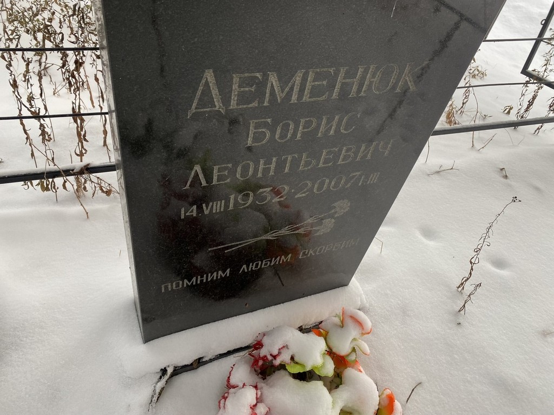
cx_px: 277
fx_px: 416
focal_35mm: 26
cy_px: 208
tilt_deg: -50.6
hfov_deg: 67.3
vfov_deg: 53.1
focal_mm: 4.25
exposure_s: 1/122
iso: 64
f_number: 1.8
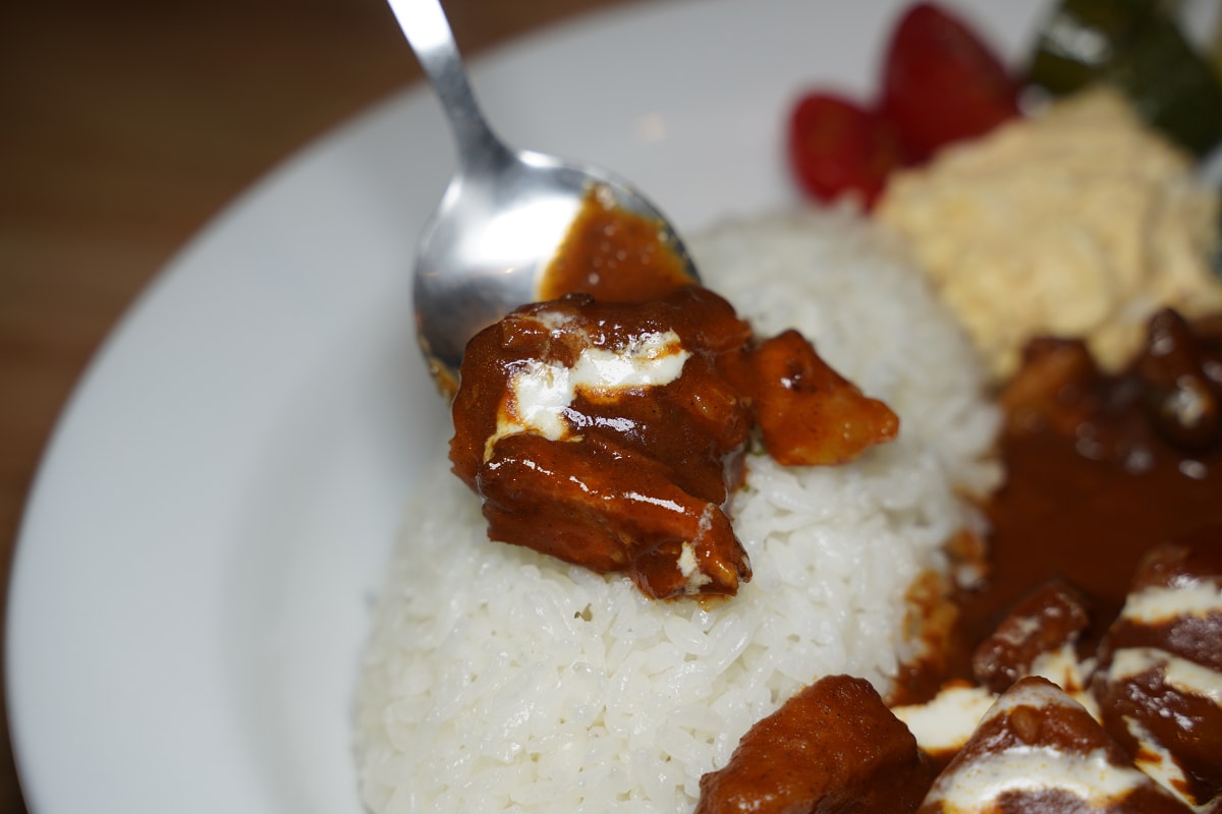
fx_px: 2546
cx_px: 611
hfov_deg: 27.0
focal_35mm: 75
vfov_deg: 18.2
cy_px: 407
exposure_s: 1/125
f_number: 5
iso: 100
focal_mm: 75
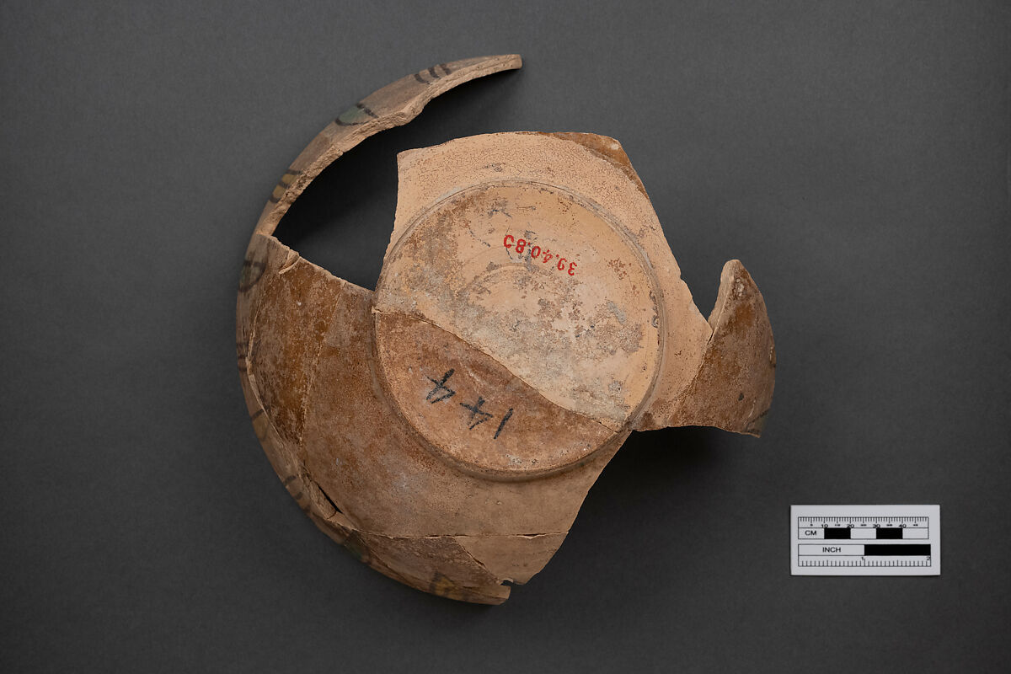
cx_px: 506
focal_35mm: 50
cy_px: 337
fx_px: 1404
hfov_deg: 39.6
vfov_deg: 27.0
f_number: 13
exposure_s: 1/80
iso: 640
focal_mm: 50
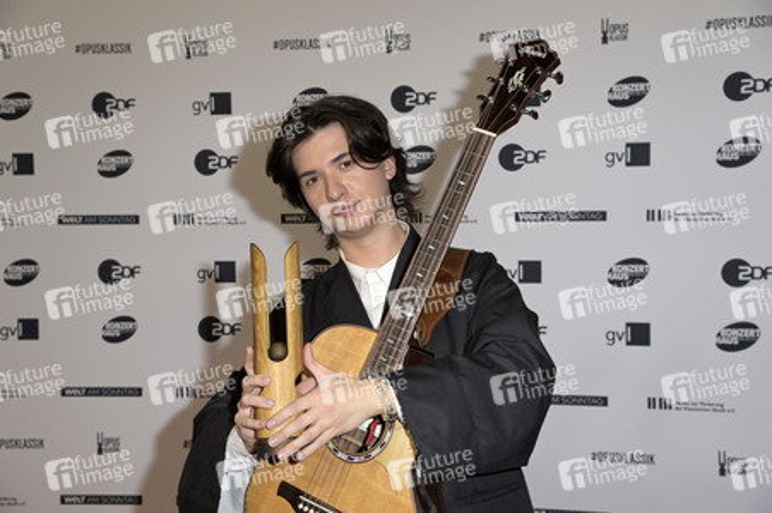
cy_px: 256
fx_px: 1243
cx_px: 386
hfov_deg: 34.5
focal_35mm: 58
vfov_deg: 23.3
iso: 640
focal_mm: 58
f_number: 5.6
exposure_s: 1/250
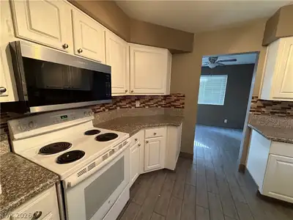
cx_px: 146
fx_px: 119
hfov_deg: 102.1
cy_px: 110
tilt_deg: -10.0
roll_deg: -1.0
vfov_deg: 85.7
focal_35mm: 14
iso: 400
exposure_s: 1/60
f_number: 2.2
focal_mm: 2.22
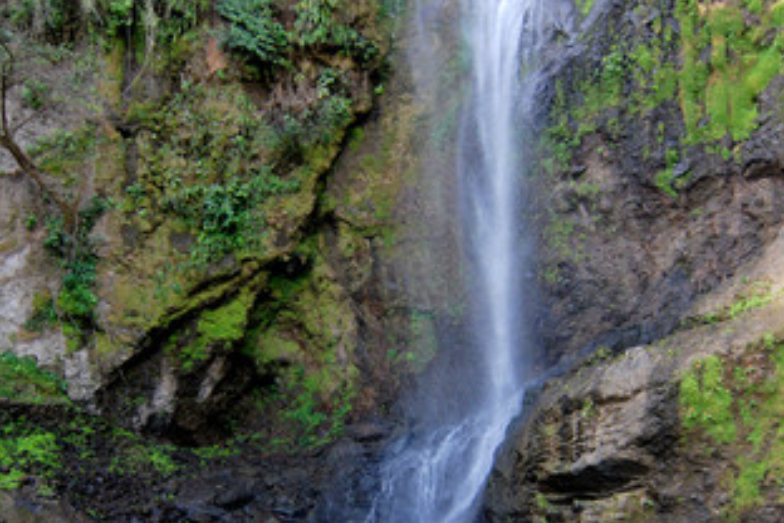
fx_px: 566
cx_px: 256
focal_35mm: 26
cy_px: 358
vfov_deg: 48.5
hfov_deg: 67.3
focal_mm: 12
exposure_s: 1/250
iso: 400
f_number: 4
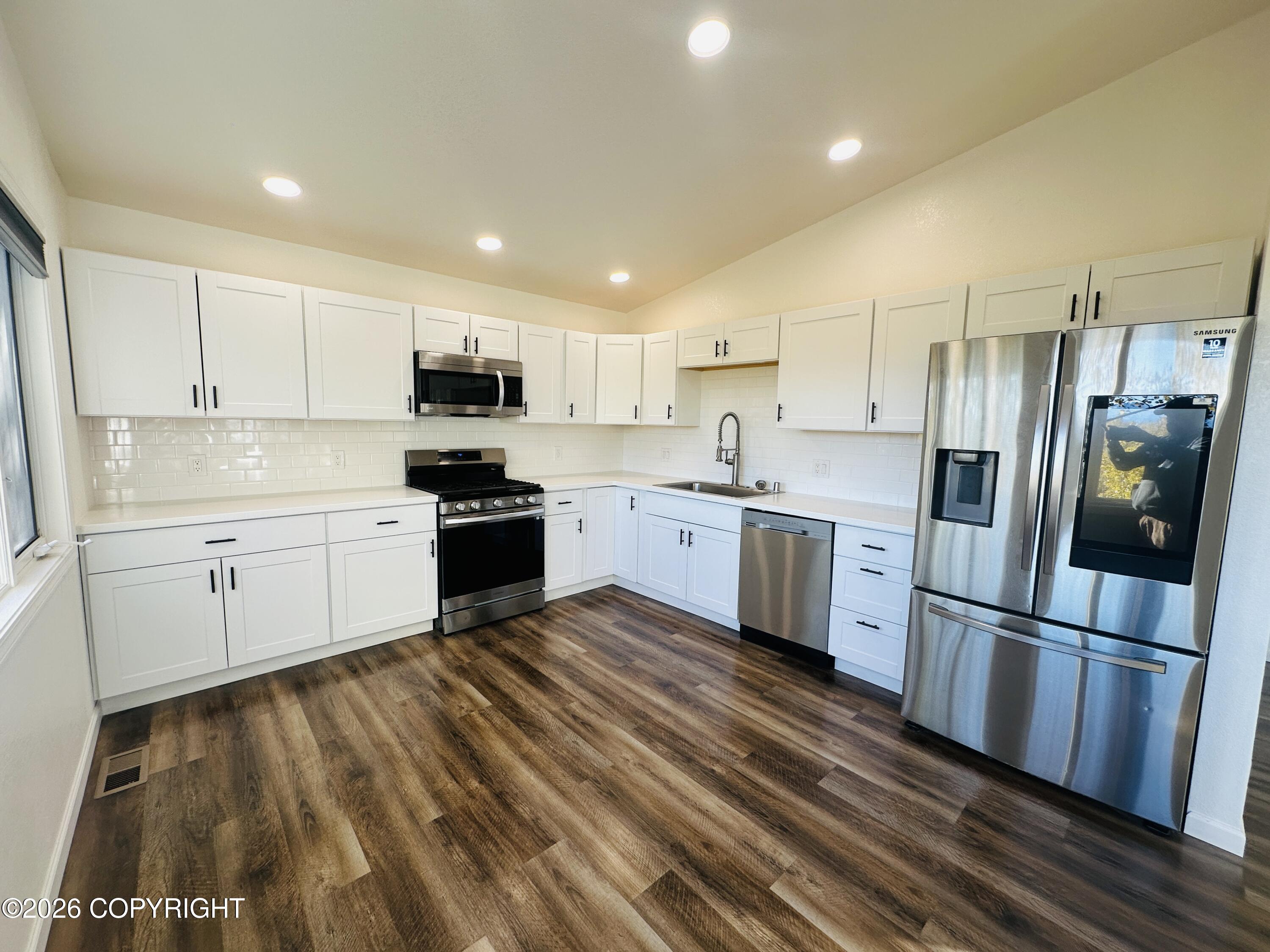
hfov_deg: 102.1
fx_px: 514
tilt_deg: -6.4
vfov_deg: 85.7
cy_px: 476
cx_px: 635
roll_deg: -1.0
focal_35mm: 14
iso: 64
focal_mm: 2.22
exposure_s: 1/120
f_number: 2.2
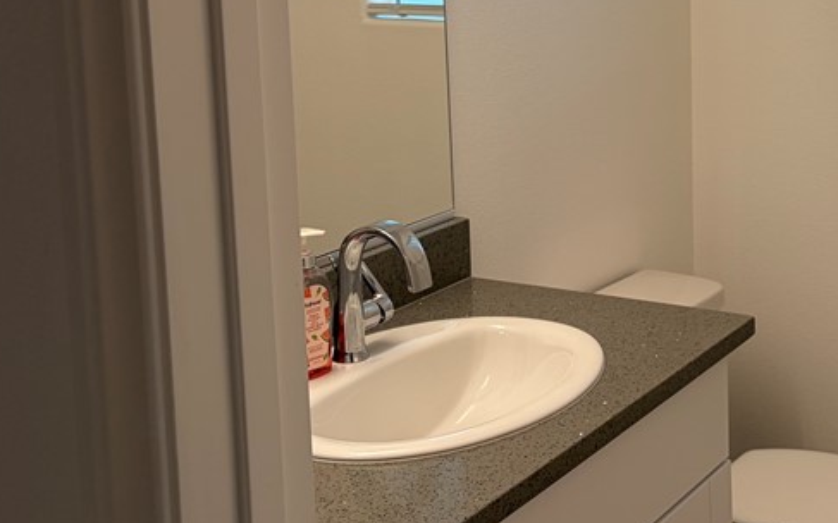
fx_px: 1324
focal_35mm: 58
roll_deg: +1.4
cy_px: 64
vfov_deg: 21.9
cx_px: 718
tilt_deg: -6.6
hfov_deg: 33.7
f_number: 1.6
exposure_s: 1/120
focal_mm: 5.96
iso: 80
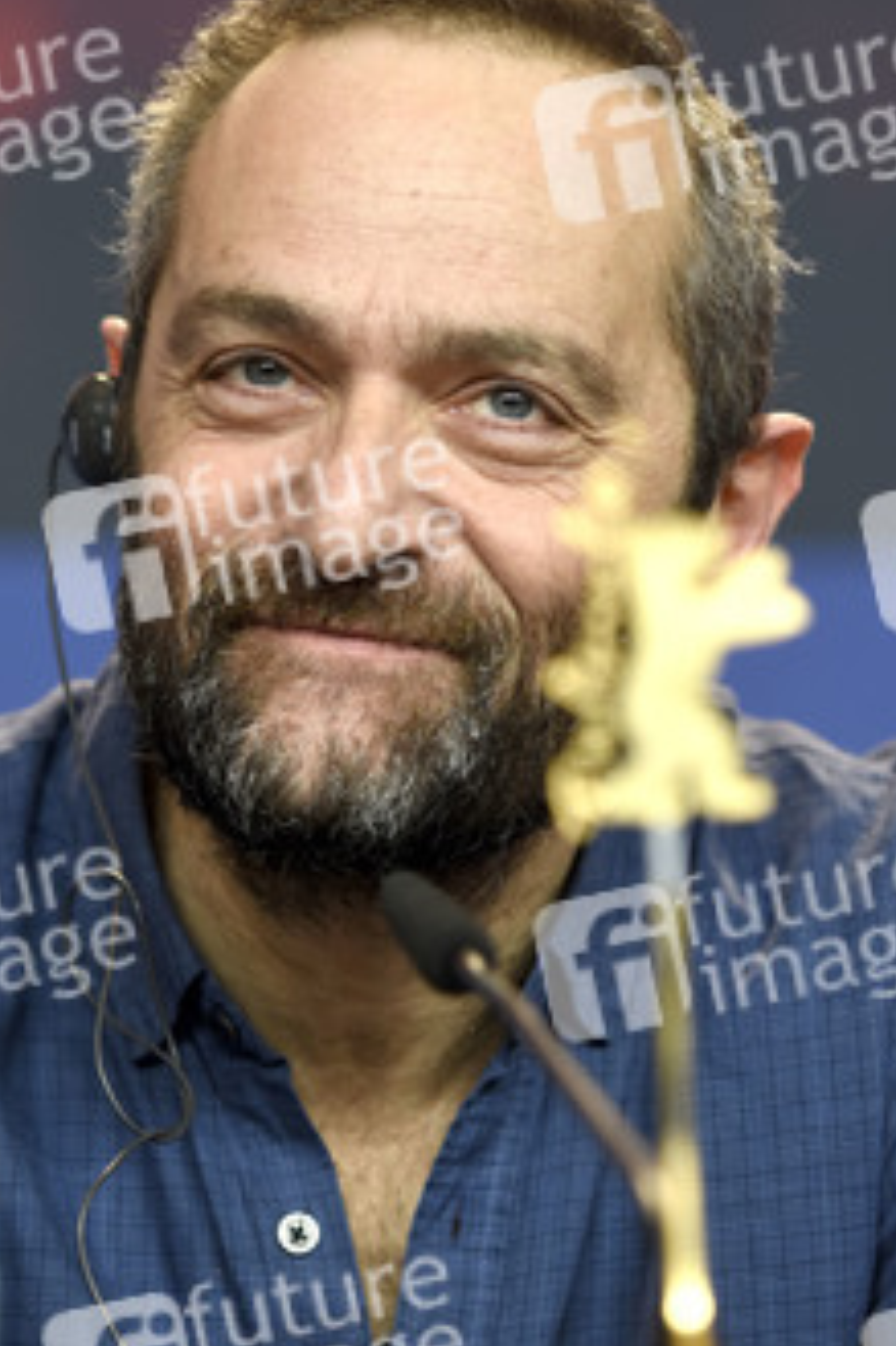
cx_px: 372
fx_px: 8857
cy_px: 741
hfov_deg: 5.8
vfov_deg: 8.7
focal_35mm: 237
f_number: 3.2
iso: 640
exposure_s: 1/400
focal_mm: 130
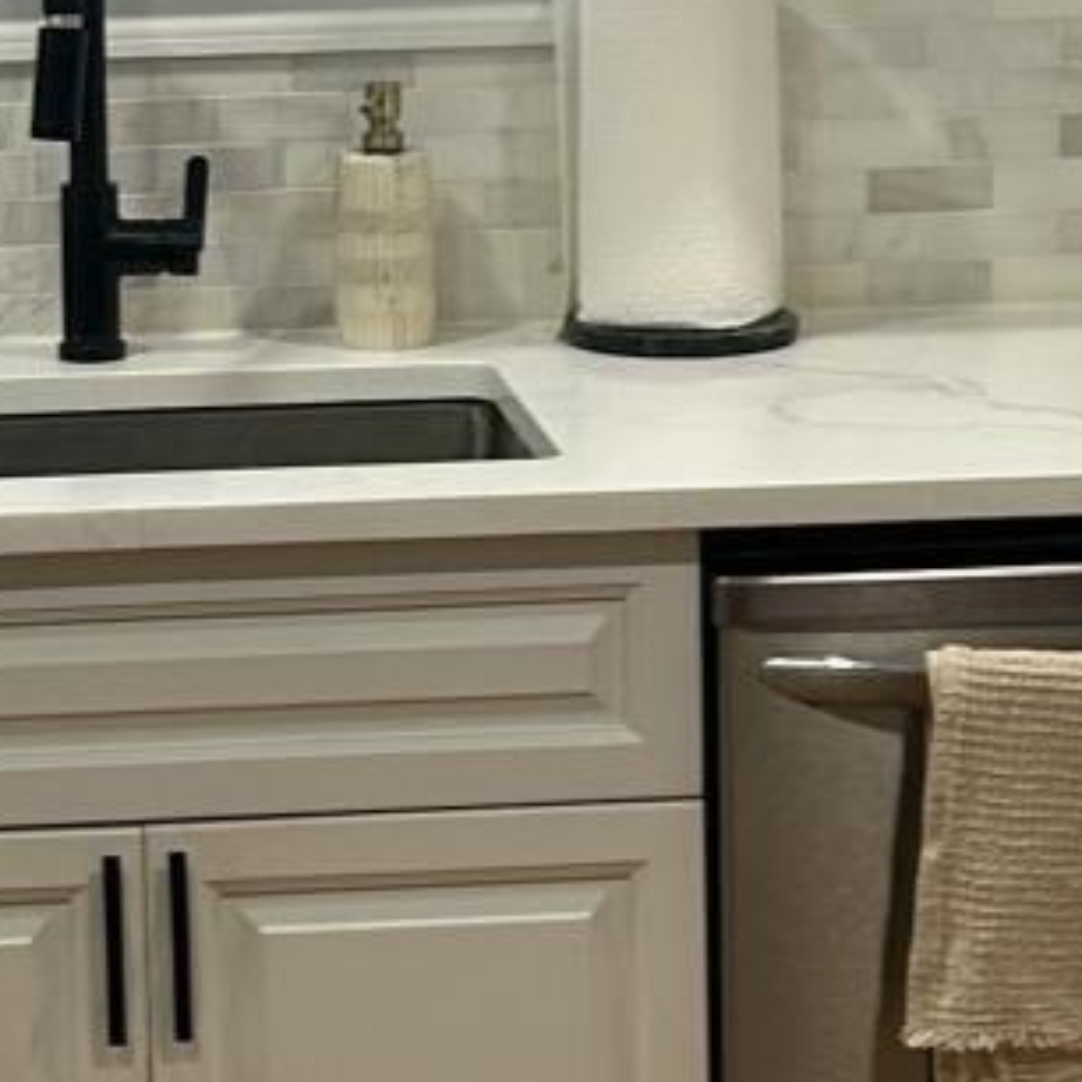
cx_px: 81
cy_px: 403
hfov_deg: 11.6
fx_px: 5305
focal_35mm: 150
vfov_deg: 11.6
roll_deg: +1.7
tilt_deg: -6.5
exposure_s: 1/60
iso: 80
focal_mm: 5.7
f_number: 1.5
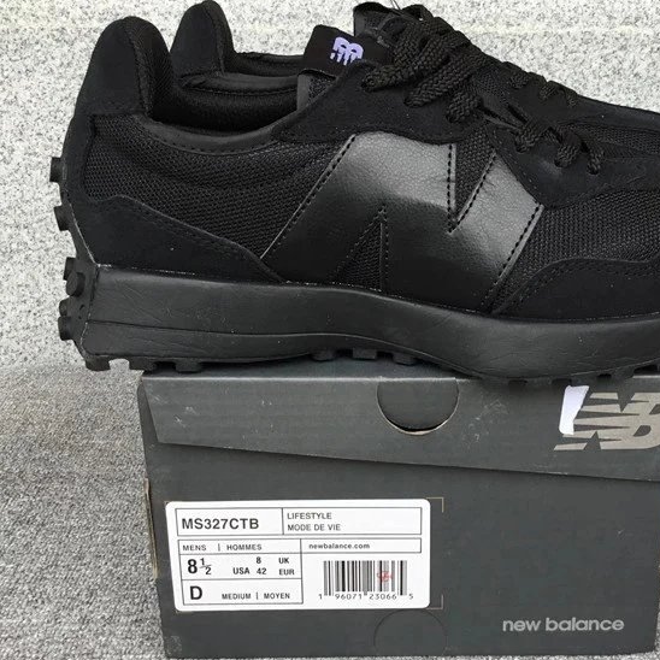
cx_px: 425
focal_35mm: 45
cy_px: 320
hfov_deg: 37.3
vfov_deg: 37.5
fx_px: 971
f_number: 2.4
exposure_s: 1/100
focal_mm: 3.3
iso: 25
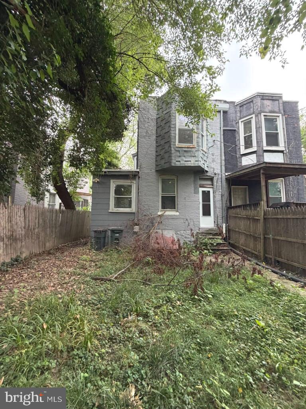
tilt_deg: +6.6
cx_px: 153
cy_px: 204
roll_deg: +0.8
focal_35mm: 14
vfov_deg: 102.1
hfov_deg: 85.7
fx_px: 165
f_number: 2.2
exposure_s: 1/121
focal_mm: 2.22
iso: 250
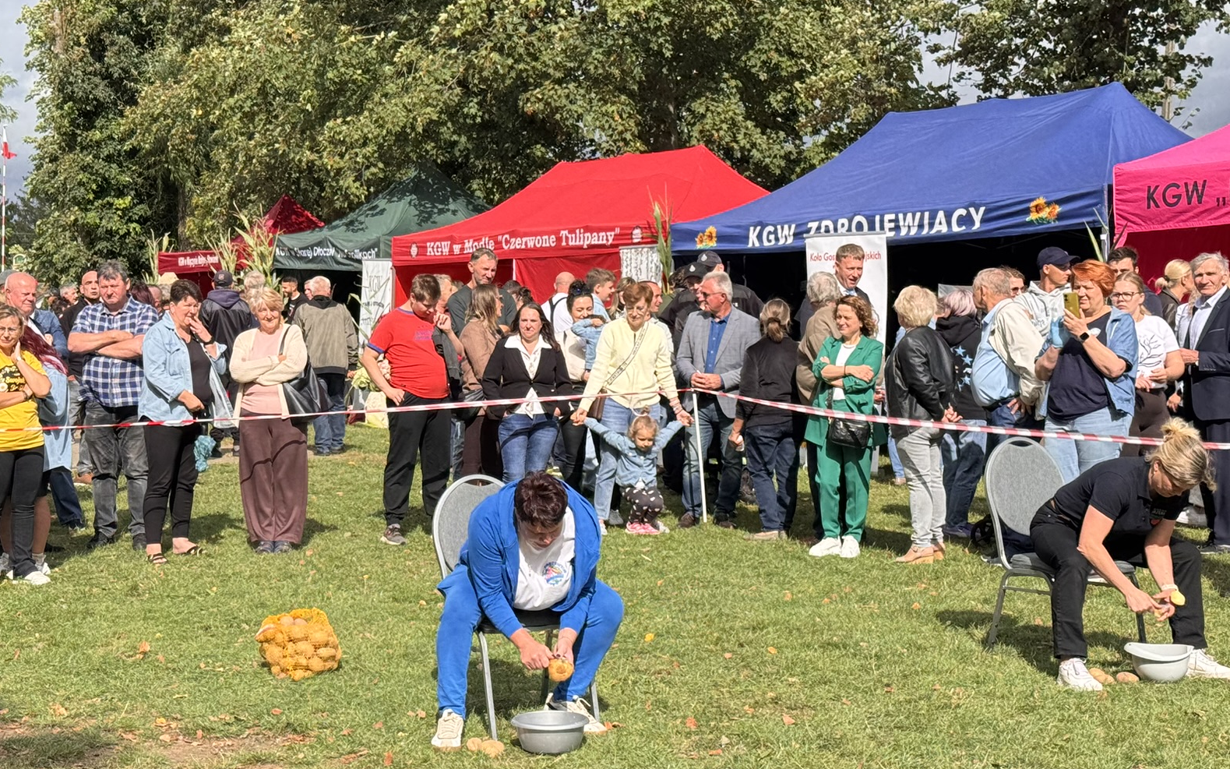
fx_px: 2212
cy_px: 385
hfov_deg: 31.0
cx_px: 507
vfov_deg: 19.7
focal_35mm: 66
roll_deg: -0.5
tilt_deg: -0.1
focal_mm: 6.76
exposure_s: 1/4310
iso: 64
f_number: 1.78
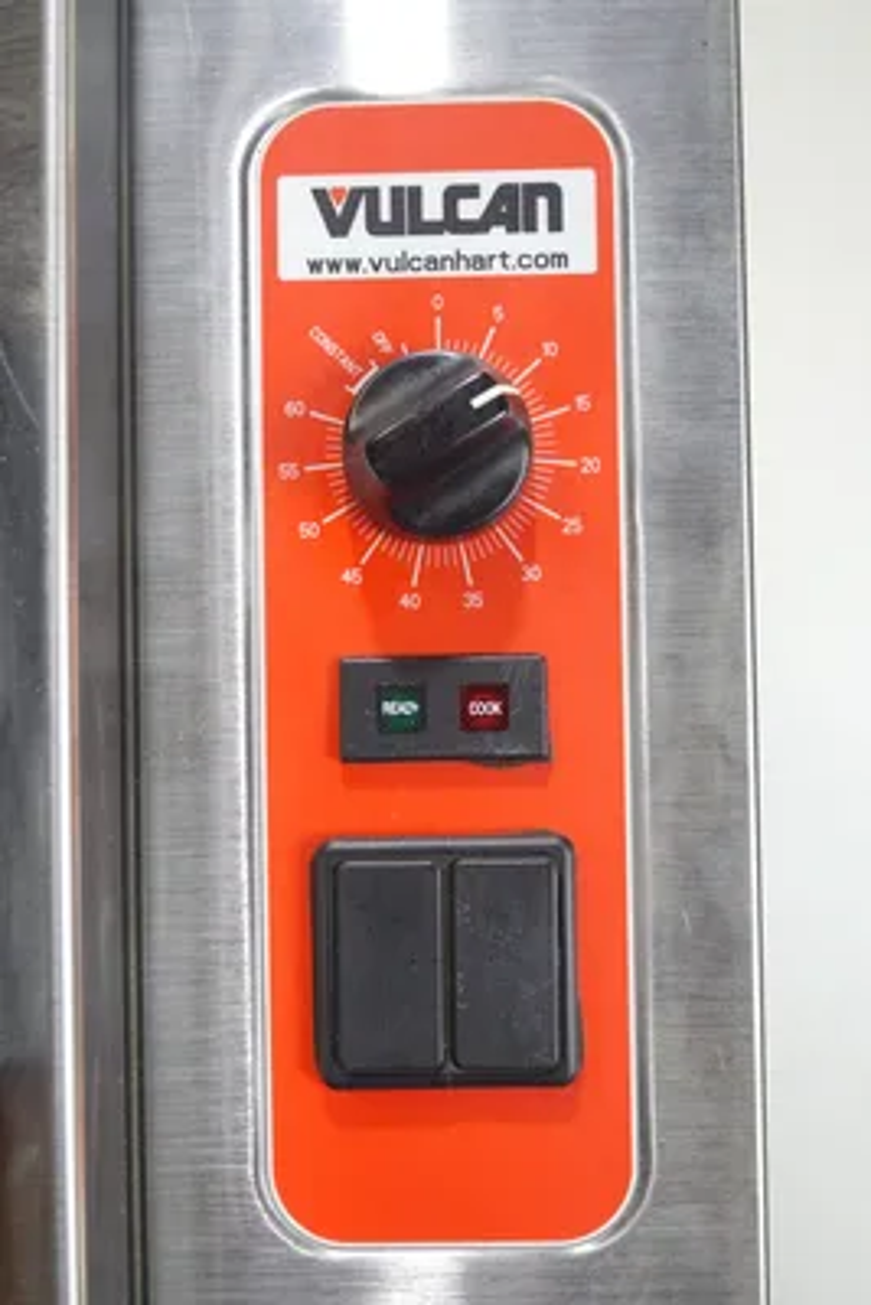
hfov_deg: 36.0
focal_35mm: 37
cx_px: 436
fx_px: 1342
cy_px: 652
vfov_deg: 51.9
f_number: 3.5
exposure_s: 1/40
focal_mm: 13.56
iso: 640
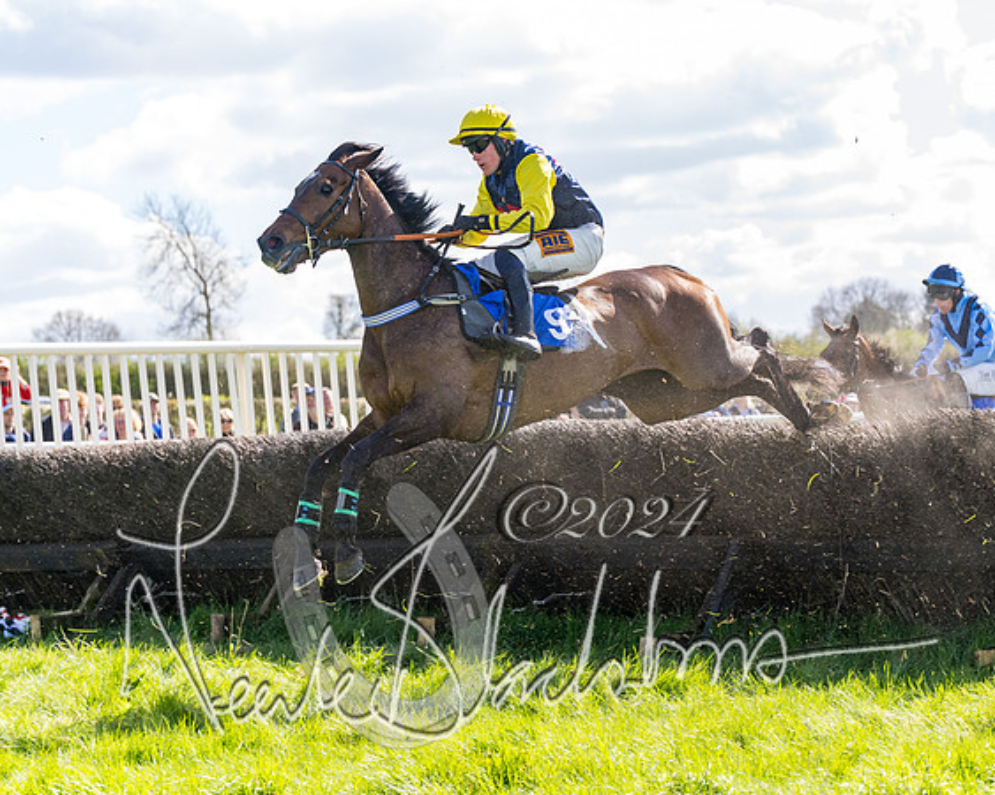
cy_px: 483
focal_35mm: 120
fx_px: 3520
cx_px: 669
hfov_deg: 16.1
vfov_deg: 12.9
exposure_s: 1/1600
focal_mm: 70
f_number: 4
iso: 400
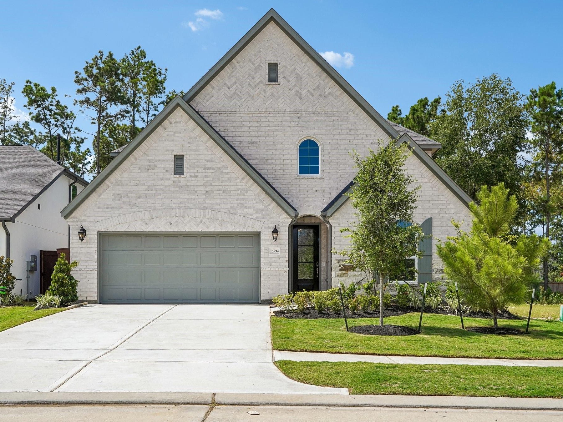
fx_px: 569
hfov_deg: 52.6
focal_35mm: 35
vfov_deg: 40.7
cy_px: 211
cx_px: 263
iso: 500
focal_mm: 32
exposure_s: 1/1600
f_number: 8
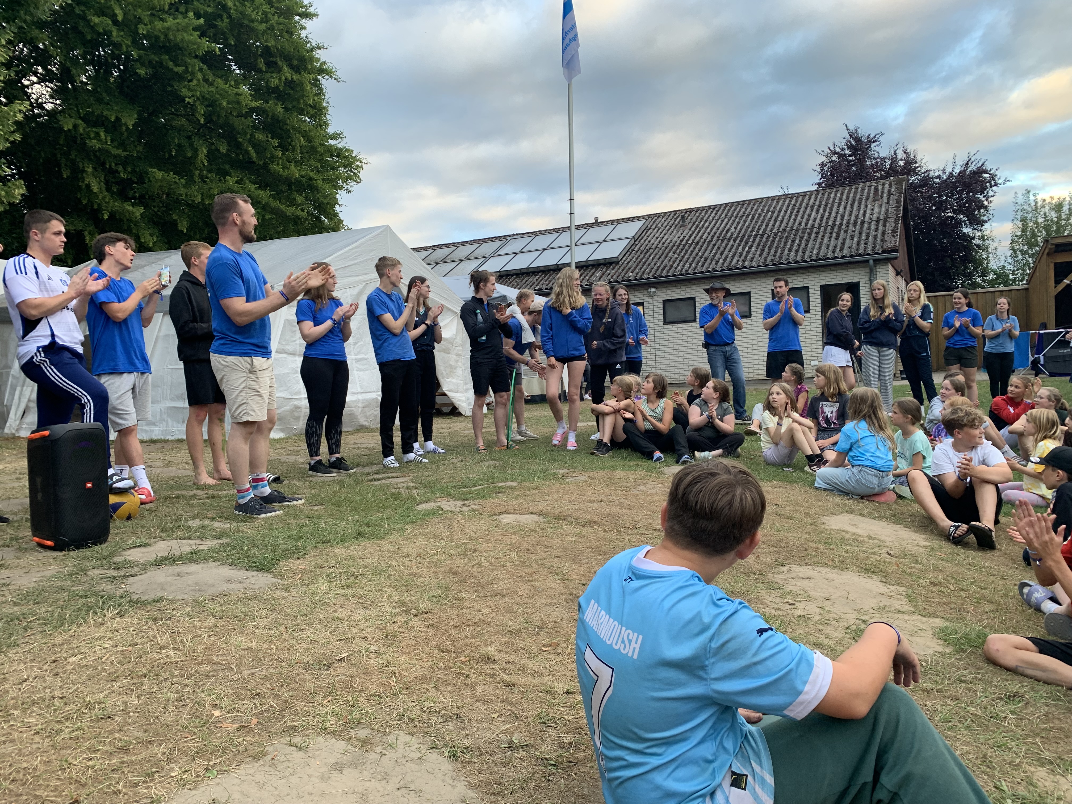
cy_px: 402
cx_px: 536
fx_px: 805
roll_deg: +3.3
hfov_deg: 67.3
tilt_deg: -2.2
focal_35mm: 26
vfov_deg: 53.1
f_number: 1.8
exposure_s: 1/122
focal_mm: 4.25
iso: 50
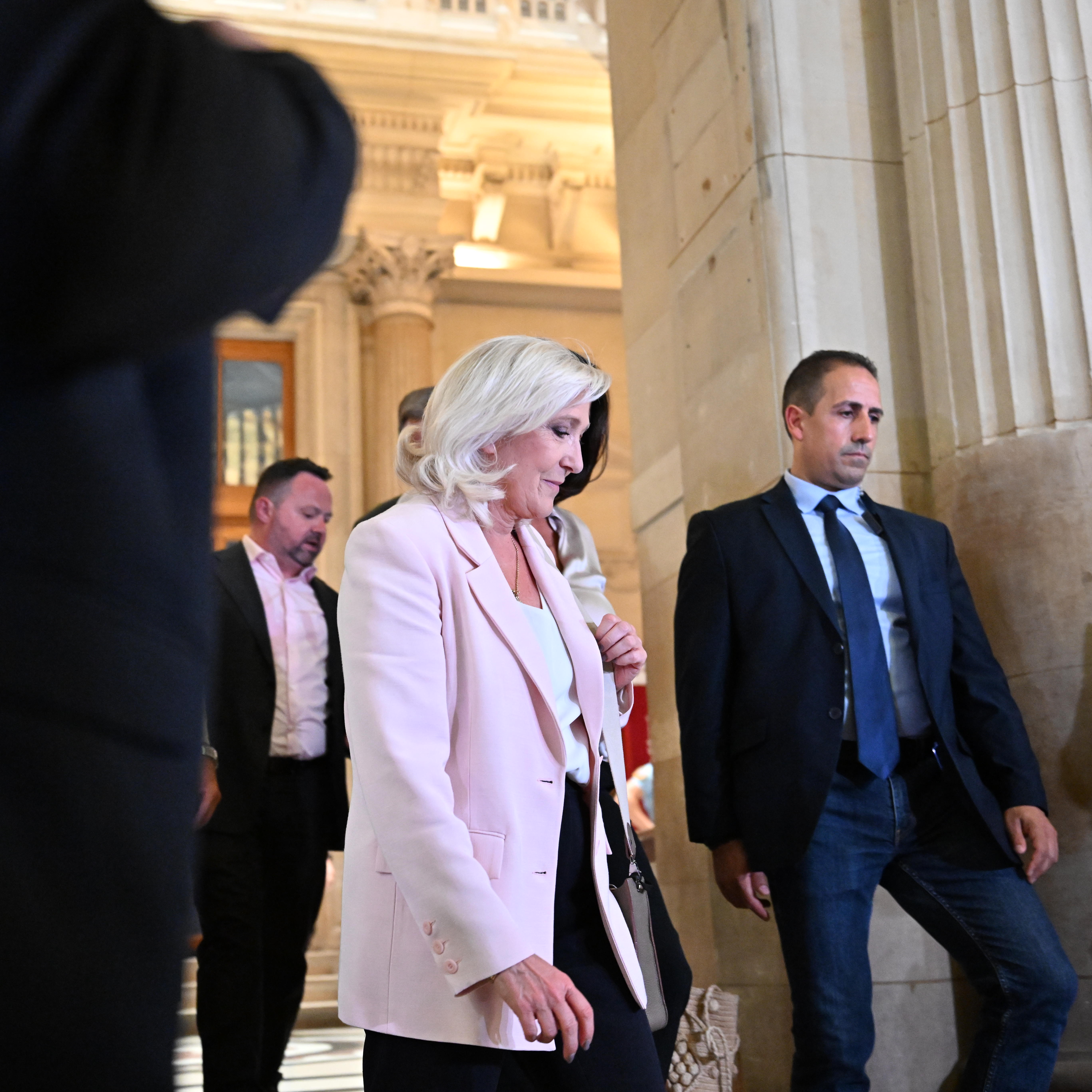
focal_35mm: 45
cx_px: 505
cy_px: 548
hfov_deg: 37.5
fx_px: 1606
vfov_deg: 37.6
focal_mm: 35
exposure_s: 1/200
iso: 5000
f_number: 2.8
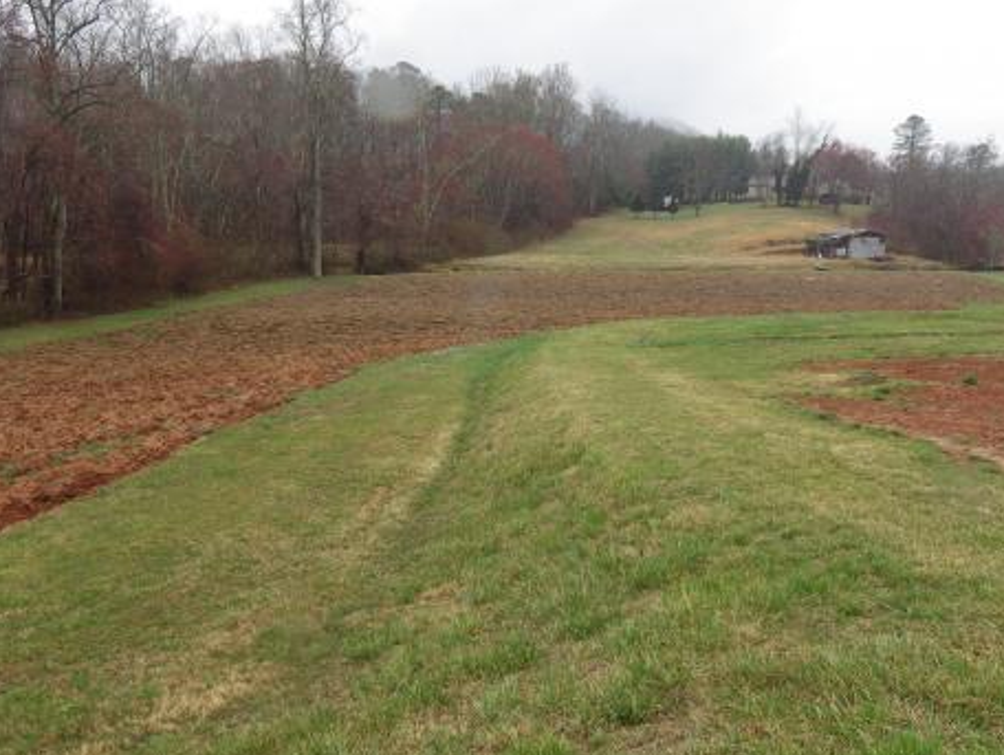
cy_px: 368
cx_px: 489
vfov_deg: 49.8
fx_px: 813
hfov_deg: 63.4
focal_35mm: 28
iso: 100
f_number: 3.1
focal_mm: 4
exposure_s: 1/250
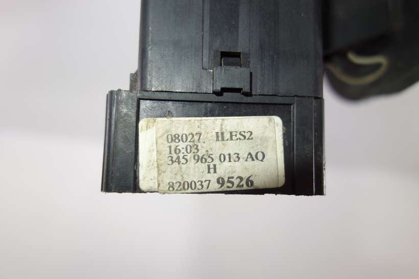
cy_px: 140
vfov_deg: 46.4
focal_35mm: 28
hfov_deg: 65.5
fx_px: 326
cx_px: 210
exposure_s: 1/100
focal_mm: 10.4
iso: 125
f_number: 2.2
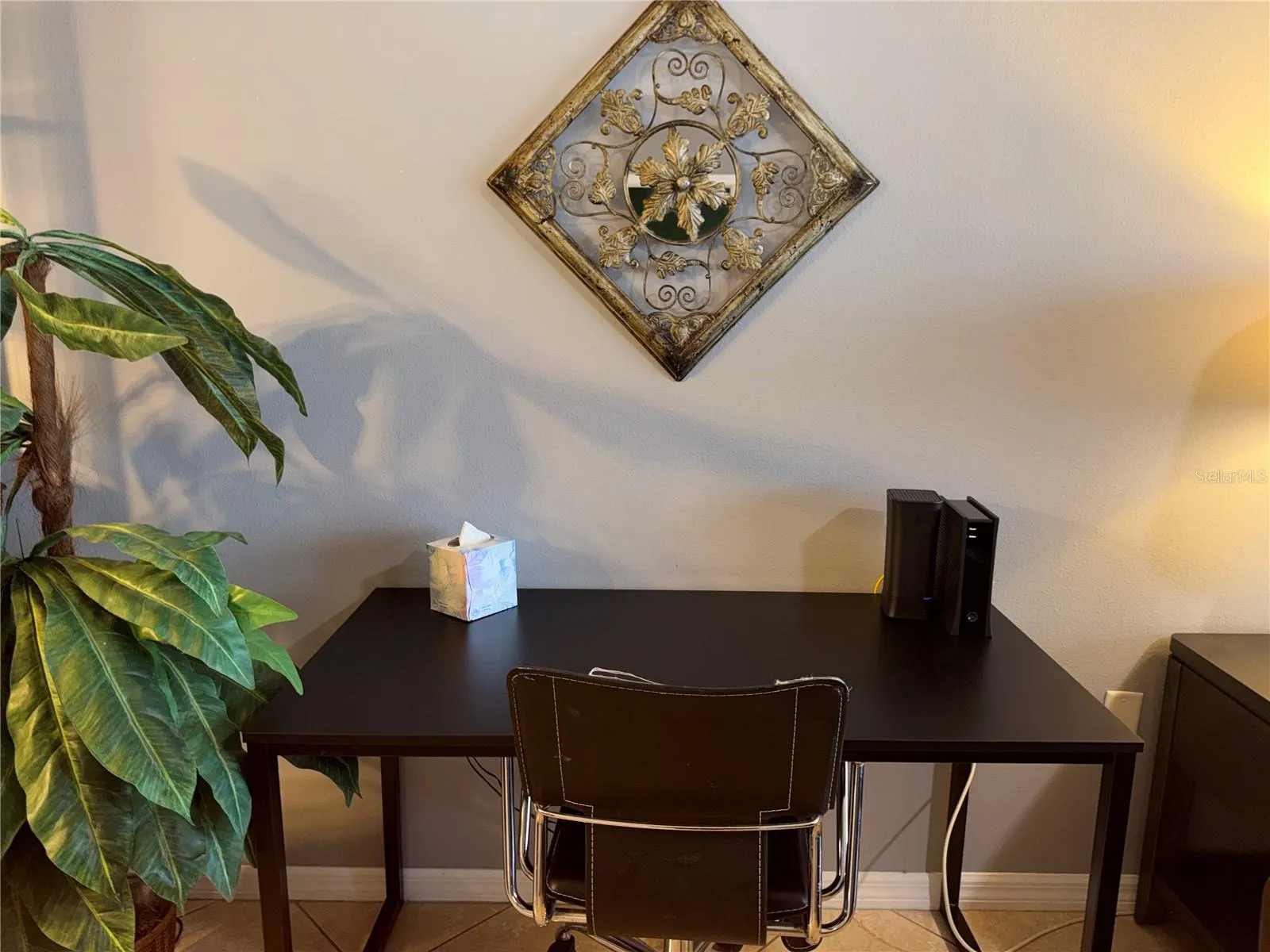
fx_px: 881
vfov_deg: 56.8
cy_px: 476
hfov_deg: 71.6
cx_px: 635
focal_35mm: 24
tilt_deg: -11.7
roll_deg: +0.2
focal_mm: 6.76
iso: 100
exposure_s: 1/17
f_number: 1.78
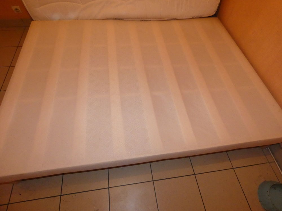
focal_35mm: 20
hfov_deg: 81.7
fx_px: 163
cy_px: 106
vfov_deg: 66.0
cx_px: 141
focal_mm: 3.6
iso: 800
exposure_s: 1/60
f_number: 2.8
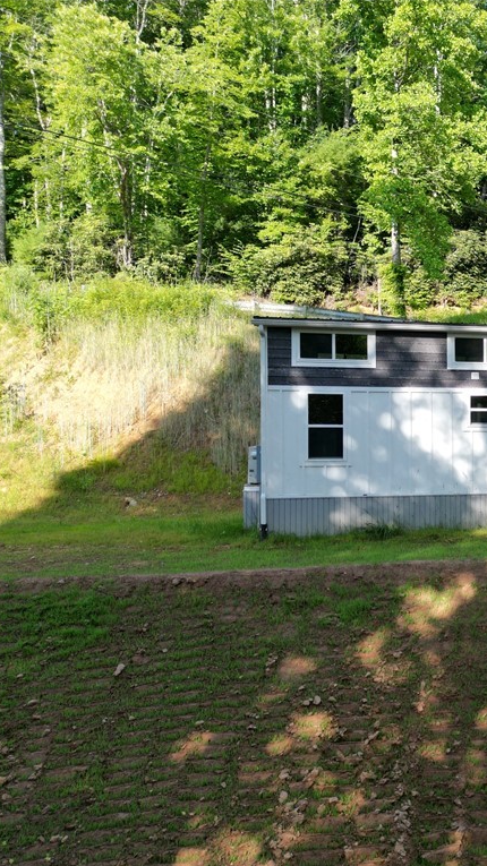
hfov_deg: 29.5
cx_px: 566
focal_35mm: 35
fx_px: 804
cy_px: 434
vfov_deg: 56.6
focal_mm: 6.72
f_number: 1.7
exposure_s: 1/1000
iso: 100
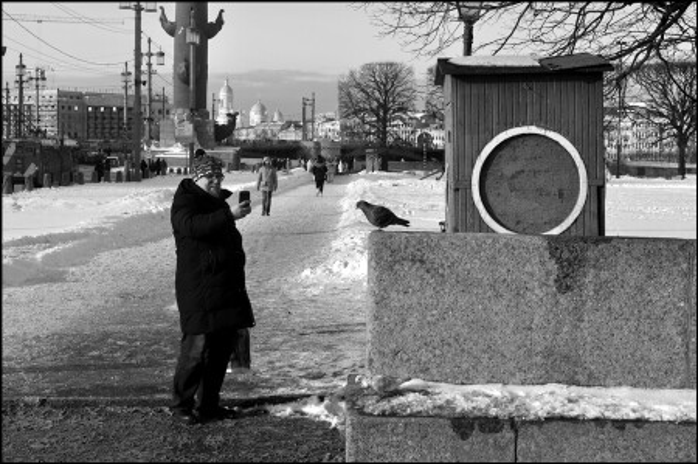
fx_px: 1598
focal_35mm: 82
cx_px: 349
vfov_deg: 16.5
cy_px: 232
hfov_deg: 24.6
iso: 320
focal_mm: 55
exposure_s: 1/500
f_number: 11
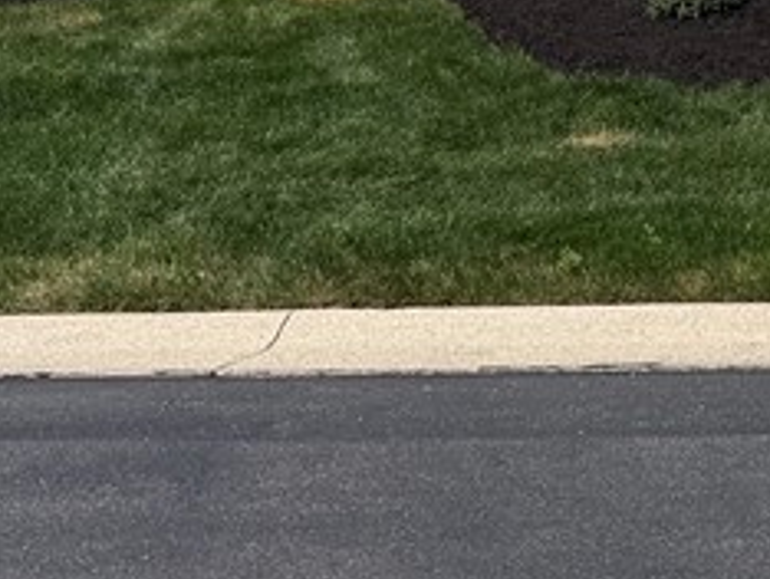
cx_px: 1046
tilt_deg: +0.1
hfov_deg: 17.4
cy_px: -237
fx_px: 2338
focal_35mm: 105
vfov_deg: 13.5
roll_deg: +0.1
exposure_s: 1/6711
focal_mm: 6.76
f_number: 1.78
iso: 80
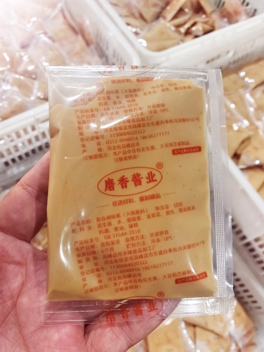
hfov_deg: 51.3
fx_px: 275
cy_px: 176
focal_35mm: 27
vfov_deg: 65.3
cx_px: 132
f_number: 4
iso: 4000
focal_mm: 6.98
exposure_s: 1/160
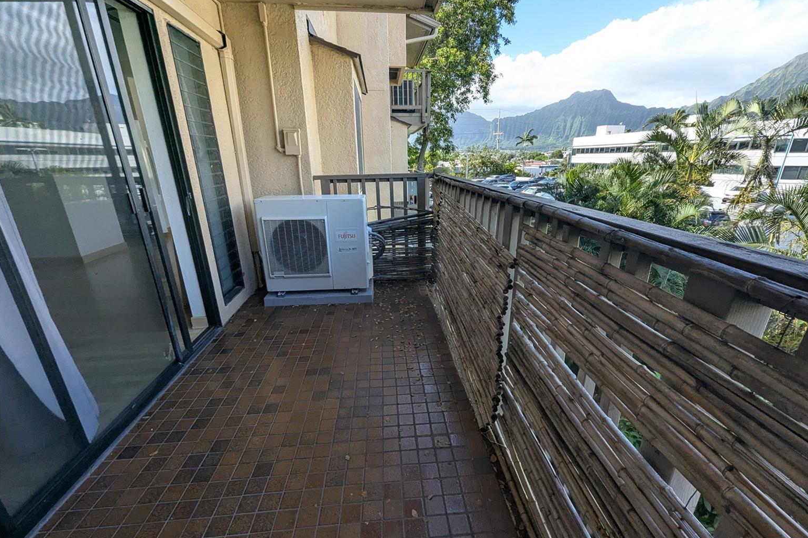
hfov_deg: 104.2
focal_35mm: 14
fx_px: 314
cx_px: 414
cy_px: 284
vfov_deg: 81.1
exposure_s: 1/385
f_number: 2.2
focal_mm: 1.95
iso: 39
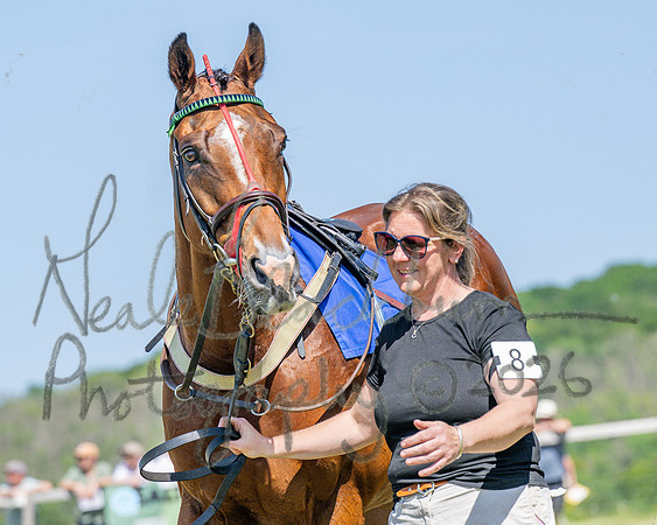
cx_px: 181
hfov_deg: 7.9
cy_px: 208
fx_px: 4753
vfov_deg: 6.3
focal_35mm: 245
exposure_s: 1/2000
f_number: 4
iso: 200
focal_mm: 120
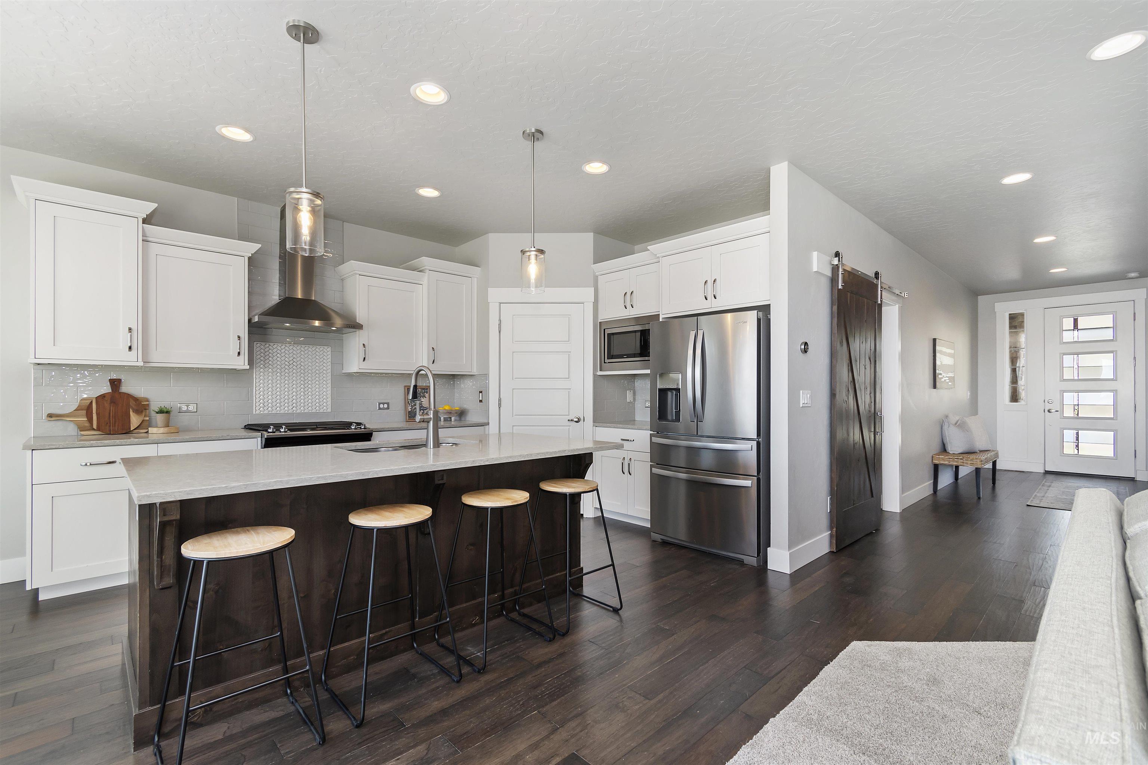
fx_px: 478
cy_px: 382
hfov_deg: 100.4
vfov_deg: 77.3
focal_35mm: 15
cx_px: 574
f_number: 6.3
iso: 320
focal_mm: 10
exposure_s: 1/30
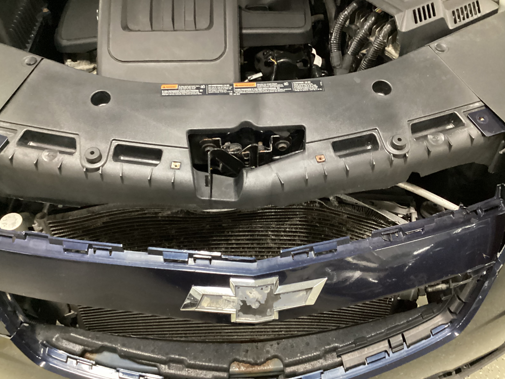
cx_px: 253
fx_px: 467
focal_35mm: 32
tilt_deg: -46.8
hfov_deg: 56.8
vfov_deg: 44.2
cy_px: 193
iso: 640
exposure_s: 1/24
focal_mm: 3.3
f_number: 2.4
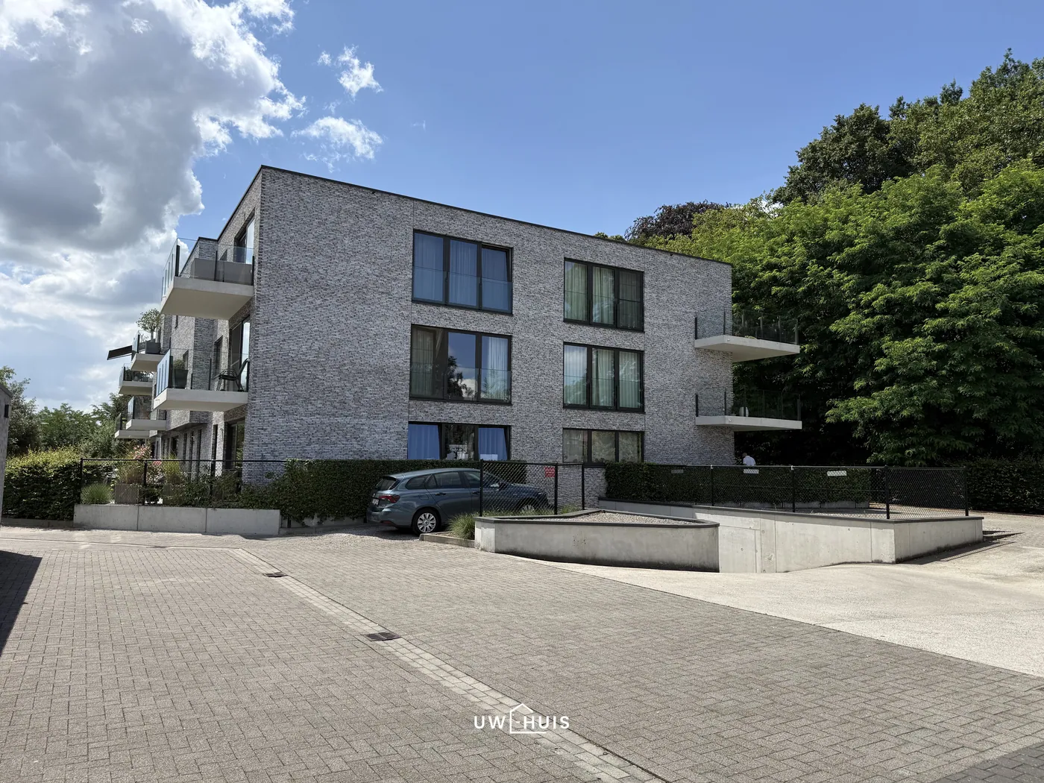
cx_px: 522
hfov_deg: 71.6
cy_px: 392
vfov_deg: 56.8
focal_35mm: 24
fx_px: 724
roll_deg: -0.4
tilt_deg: +5.7
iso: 80
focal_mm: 6.76
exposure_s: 1/5319
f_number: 1.78
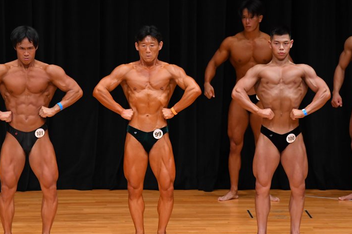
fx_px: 3059
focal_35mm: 313
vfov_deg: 4.4
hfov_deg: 6.6
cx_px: 184
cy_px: 128
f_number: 5.6
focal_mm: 190
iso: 3200
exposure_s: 1/400
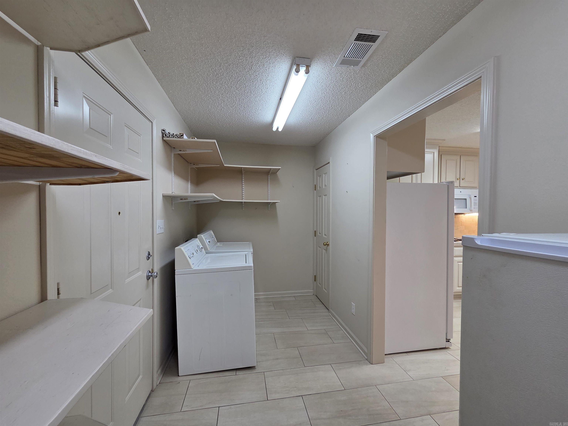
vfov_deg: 89.9
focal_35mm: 13
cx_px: 284
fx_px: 213
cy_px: 213
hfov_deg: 106.2
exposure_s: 1/120
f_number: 2.2
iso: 160
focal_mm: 2.2
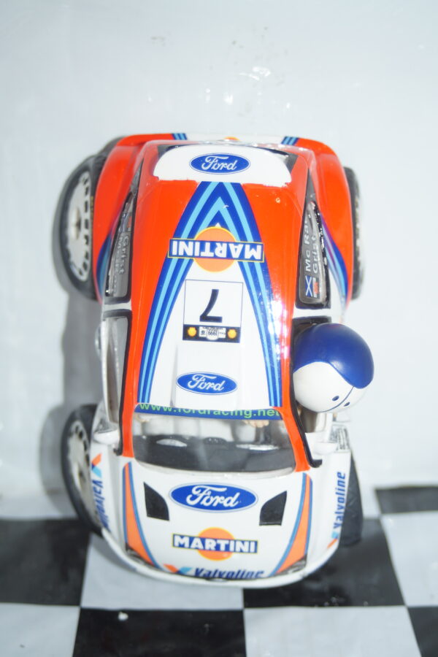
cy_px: 328
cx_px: 219
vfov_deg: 33.4
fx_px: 1095
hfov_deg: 22.6
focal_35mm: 60
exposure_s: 1/125
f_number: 4.5
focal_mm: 40
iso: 160
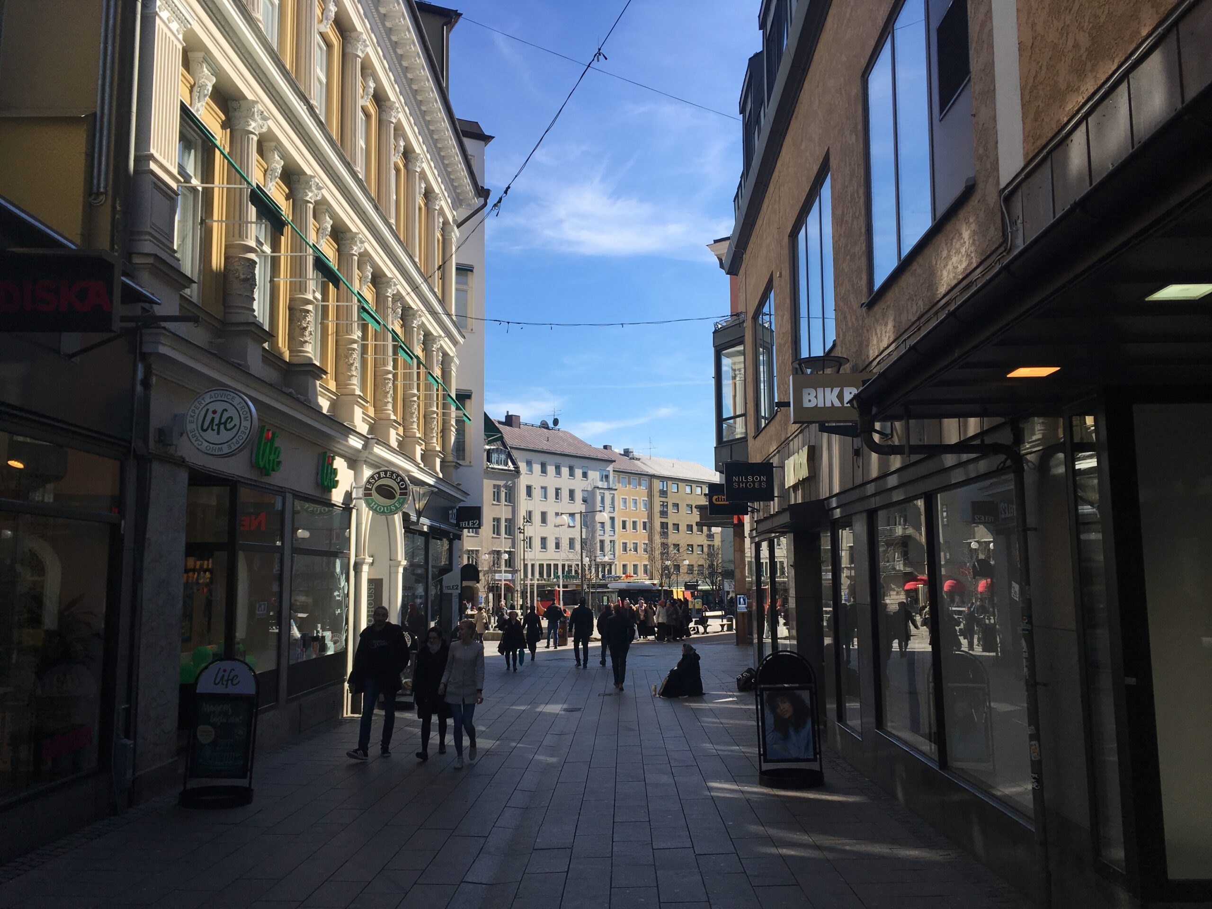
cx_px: 606
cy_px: 454
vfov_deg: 48.2
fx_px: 1015
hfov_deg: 61.7
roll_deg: +0.7
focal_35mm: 29
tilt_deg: +4.9
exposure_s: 1/1282
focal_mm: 4.15
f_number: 2.2
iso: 25
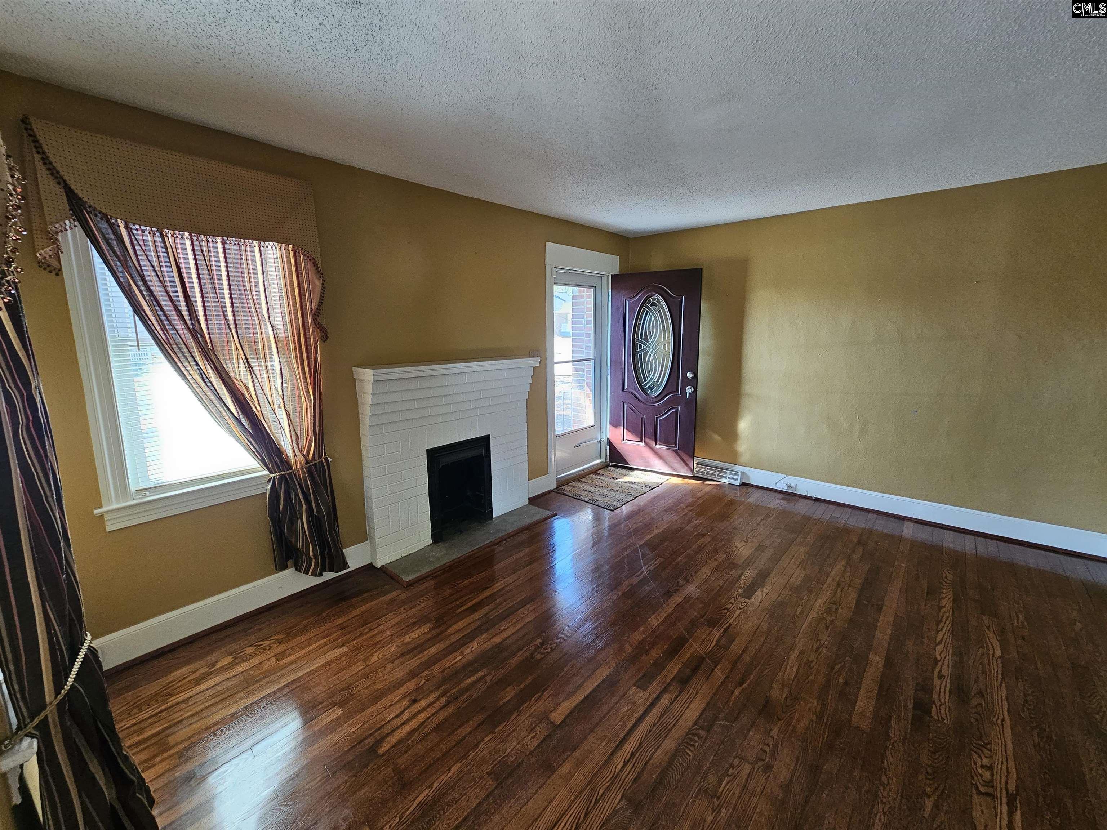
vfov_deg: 89.9
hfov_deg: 106.2
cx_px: 554
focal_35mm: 13
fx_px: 416
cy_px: 415
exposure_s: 1/40
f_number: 2.2
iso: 320
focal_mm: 2.2
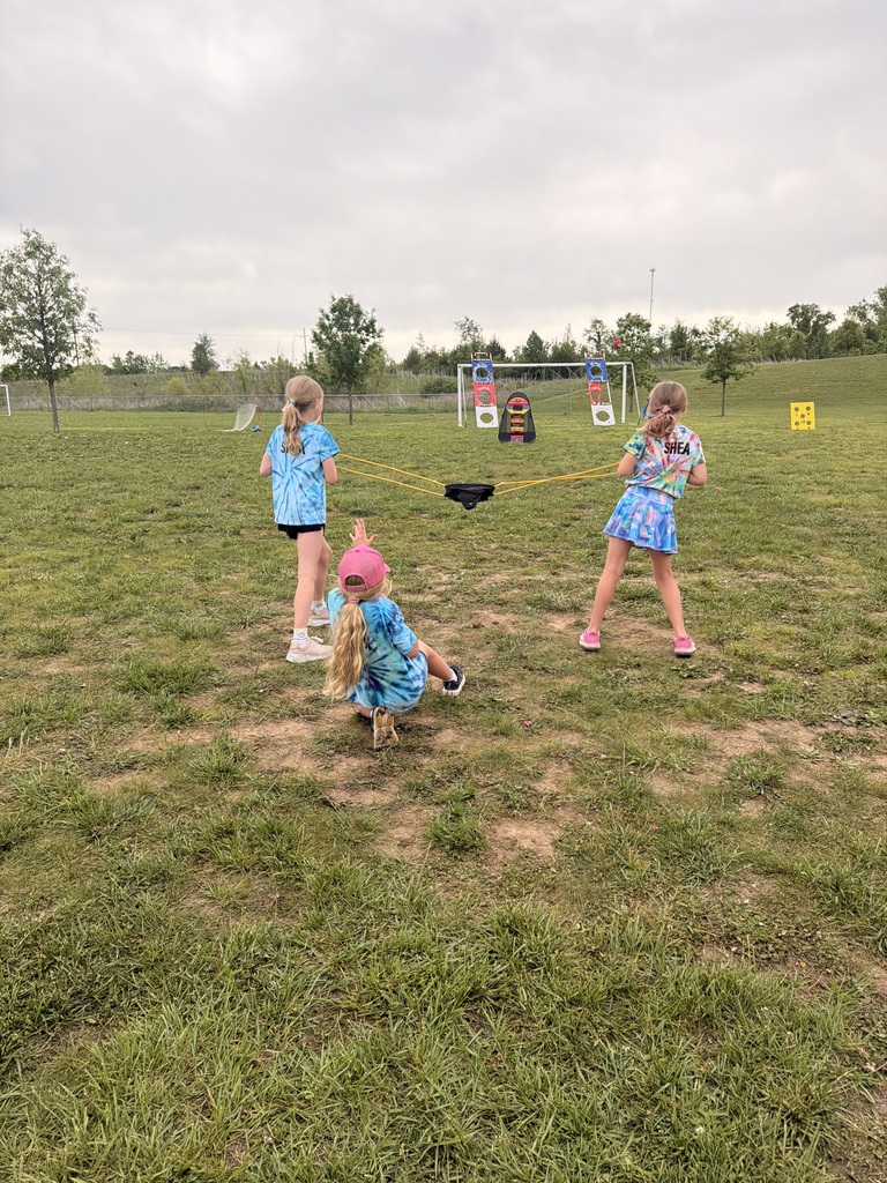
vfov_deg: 71.6
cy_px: 592
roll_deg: -0.1
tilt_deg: -13.9
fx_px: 820
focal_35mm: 24
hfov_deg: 56.8
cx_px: 444
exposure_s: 1/6711
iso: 320
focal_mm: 6.76
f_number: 1.78
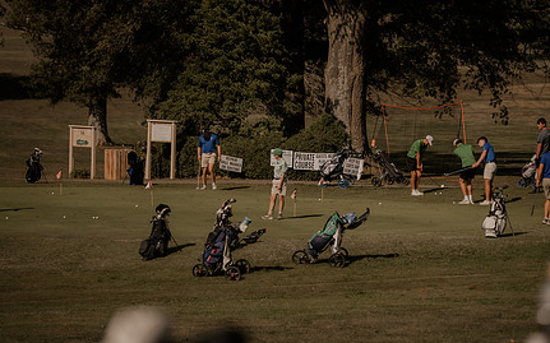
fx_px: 3491
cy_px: 186
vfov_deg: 5.6
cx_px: 333
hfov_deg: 9.0
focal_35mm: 233
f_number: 2.8
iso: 250
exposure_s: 1/5000
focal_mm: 170
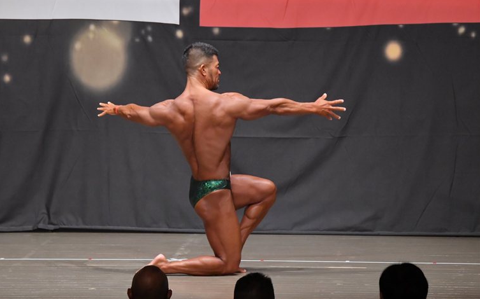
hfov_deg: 8.9
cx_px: 235
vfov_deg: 5.6
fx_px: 3086
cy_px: 142
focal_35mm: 236
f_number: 5.6
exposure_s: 1/400
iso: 6400
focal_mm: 150
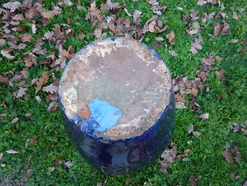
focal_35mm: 30
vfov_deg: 46.8
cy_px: 93
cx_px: 124
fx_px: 214
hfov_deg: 60.0
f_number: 3.3
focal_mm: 5.2
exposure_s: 1/30
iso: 250
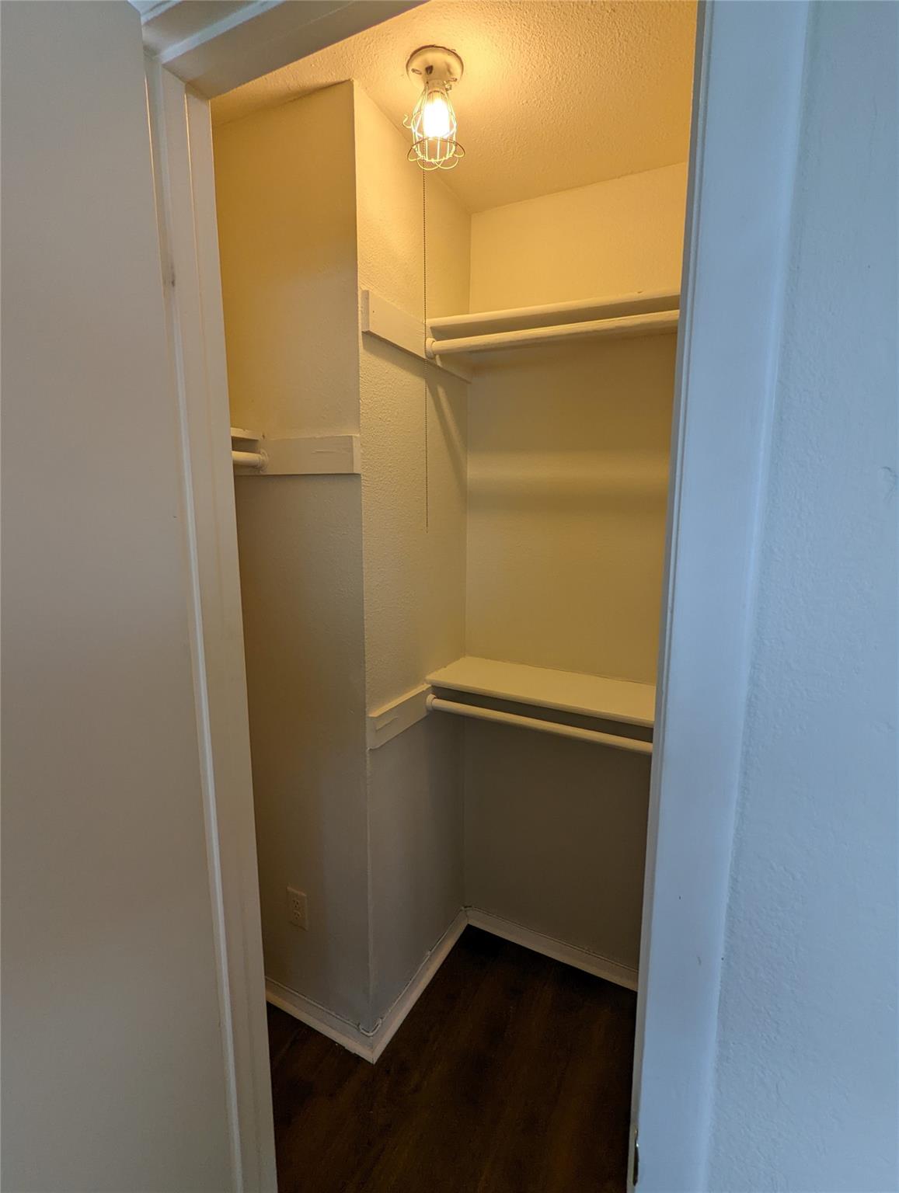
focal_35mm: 16
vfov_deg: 94.4
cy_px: 596
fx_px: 553
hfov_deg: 78.3
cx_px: 450
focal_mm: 2.35
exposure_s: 1/120
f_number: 2.2
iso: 92
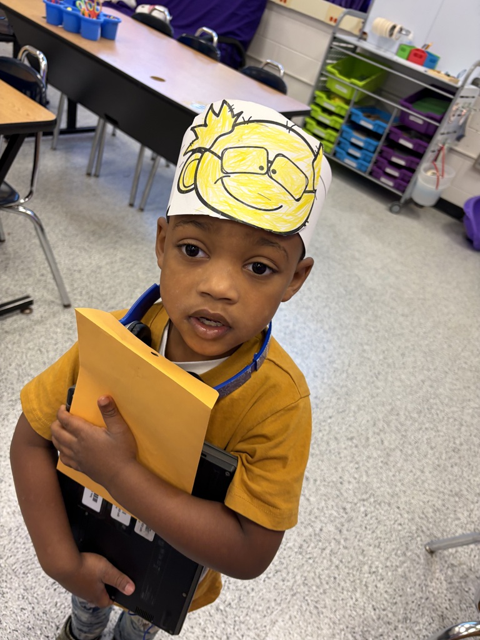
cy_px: 320
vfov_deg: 67.3
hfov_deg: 53.1
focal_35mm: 26
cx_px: 240
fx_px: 481
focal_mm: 5.96
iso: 100
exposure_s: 1/60
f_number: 1.6
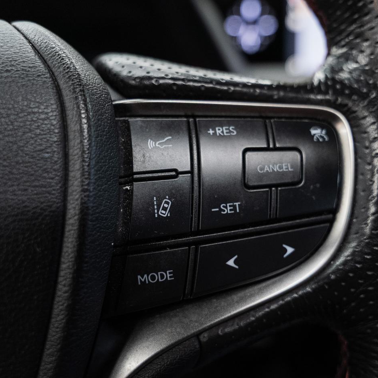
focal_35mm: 38
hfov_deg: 43.8
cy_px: 216
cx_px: 197
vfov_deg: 43.7
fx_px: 469
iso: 1000
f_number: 4
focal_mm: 25.3
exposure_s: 1/50
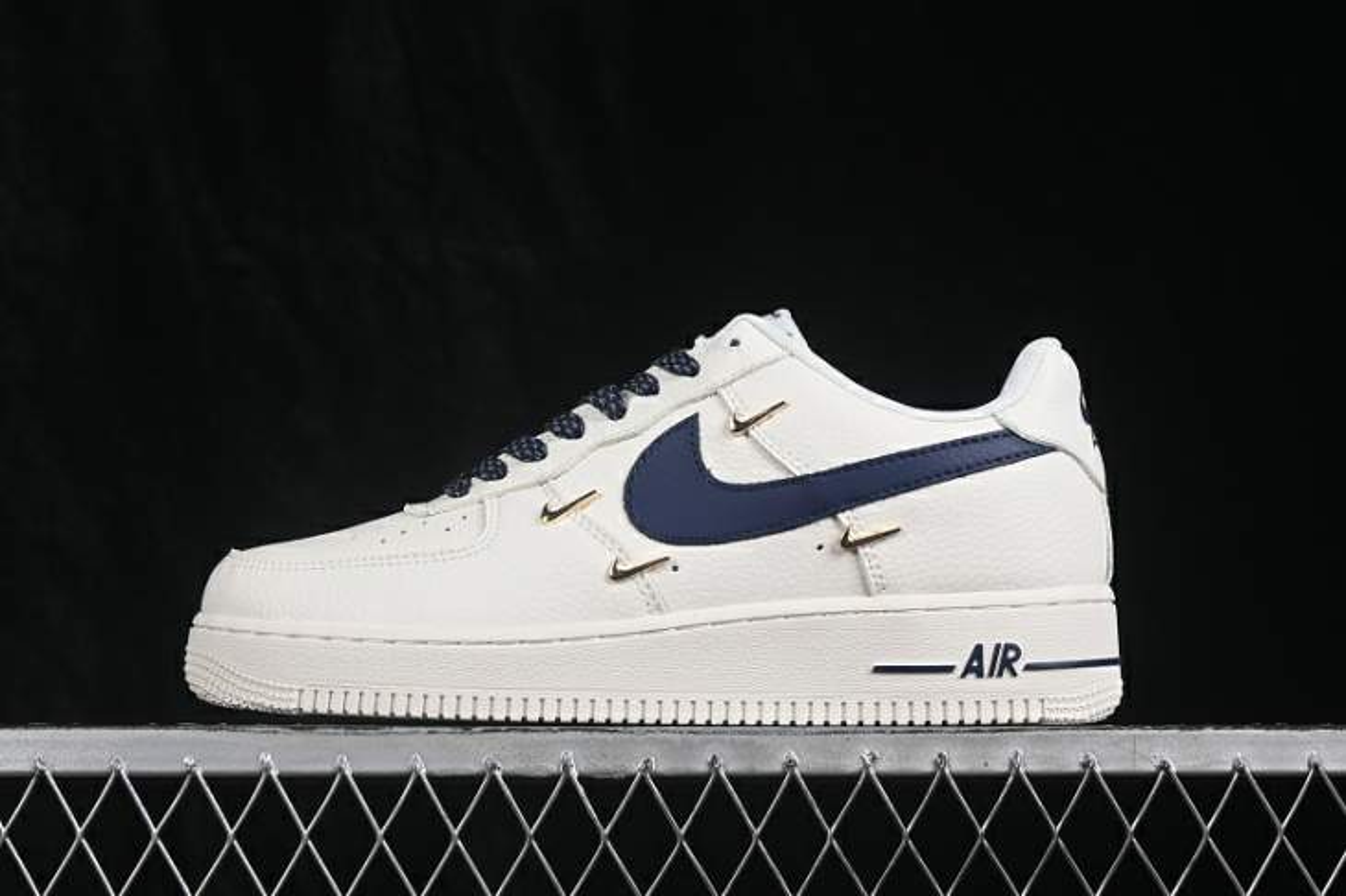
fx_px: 2803
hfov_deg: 27.0
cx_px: 673
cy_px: 448
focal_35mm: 75
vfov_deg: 18.2
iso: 160
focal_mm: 50
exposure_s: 1/80
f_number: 8
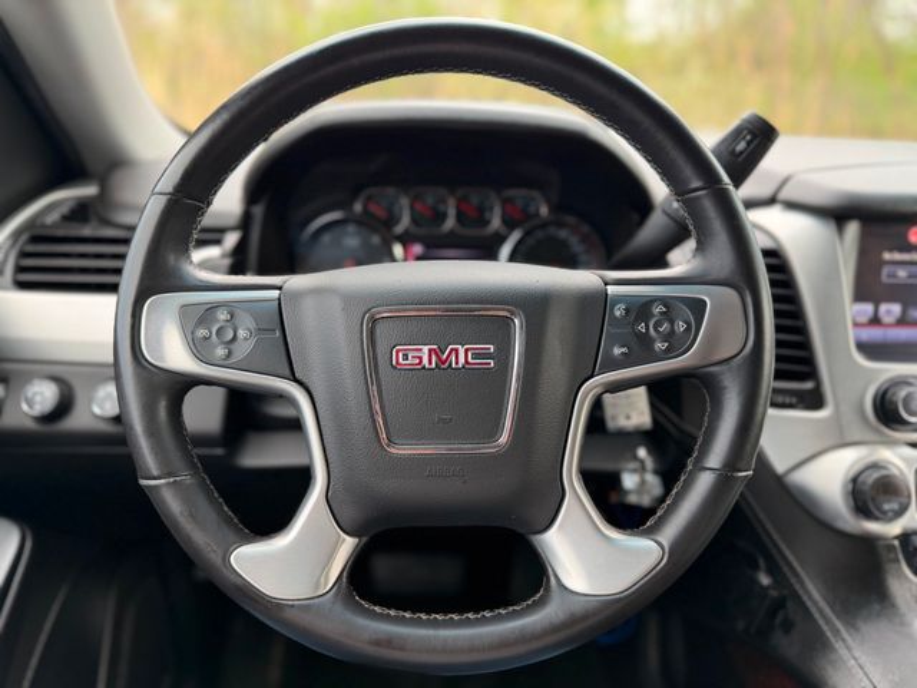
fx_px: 636
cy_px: 344
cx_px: 458
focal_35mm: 24
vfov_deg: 56.8
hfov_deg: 71.6
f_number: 1.78
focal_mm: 6.76
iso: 125
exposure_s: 1/121
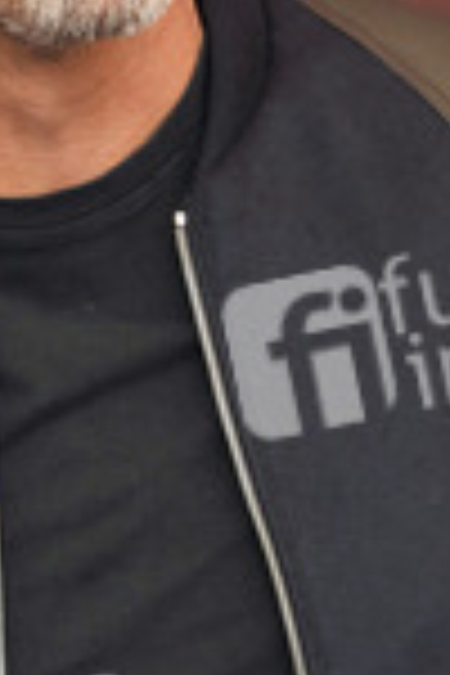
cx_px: 47
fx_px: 12468
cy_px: 108
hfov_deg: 2.1
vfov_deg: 3.1
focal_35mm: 665
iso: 1000
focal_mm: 250
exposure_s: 1/320
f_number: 8
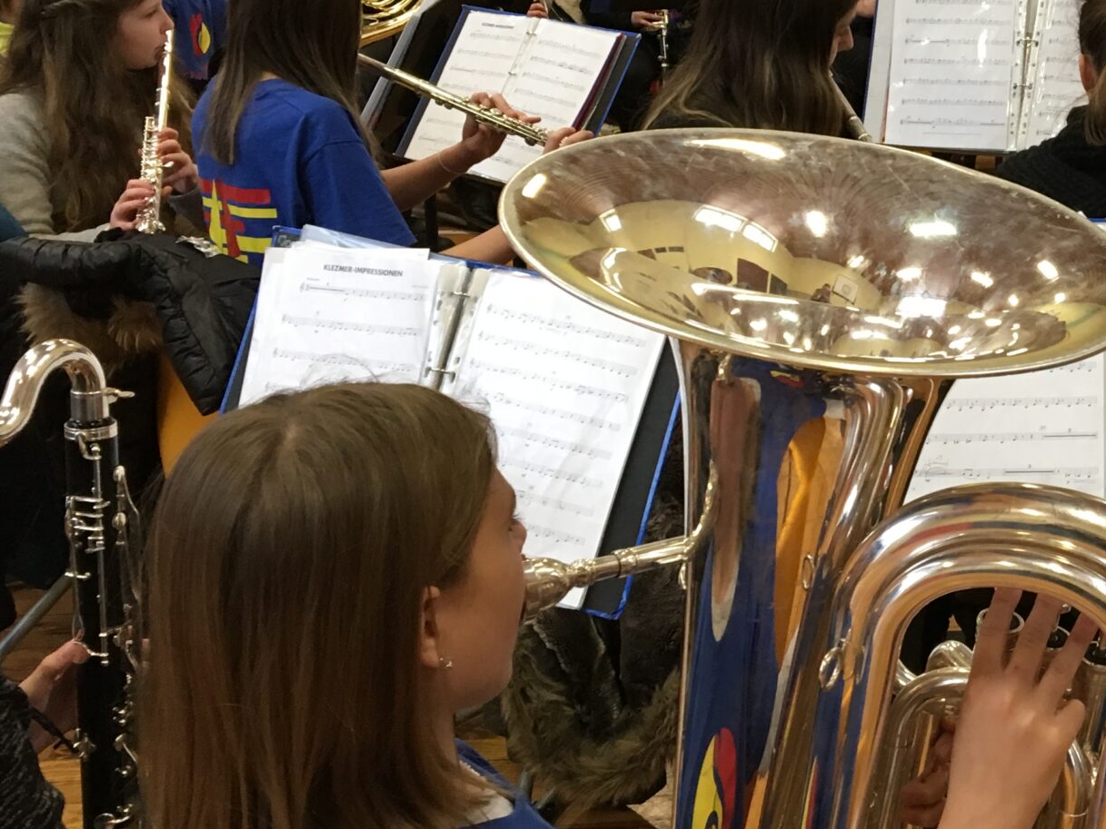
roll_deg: -1.9
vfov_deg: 23.9
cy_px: 239
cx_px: 1104
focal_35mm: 61
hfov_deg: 29.6
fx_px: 1949
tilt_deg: -14.7
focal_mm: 4.15
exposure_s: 1/33
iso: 125
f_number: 2.2
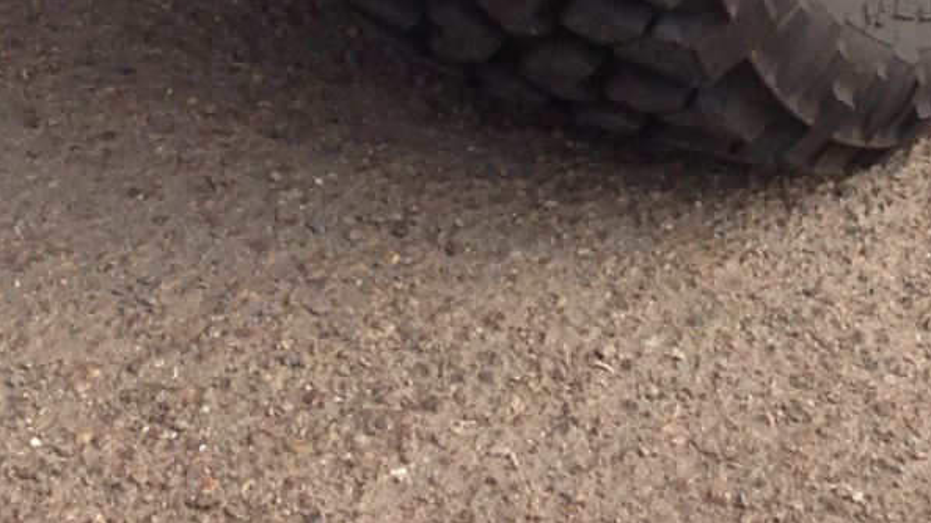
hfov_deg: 10.9
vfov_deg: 5.6
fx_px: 4886
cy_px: -1231
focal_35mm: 198
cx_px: 212
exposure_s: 1/553
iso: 50
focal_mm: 4.13
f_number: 2.4
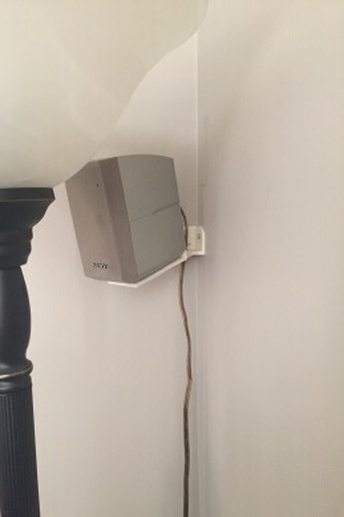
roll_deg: +1.0
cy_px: 264
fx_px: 445
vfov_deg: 60.3
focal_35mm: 31
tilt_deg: -3.3
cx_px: 147
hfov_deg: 42.2
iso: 250
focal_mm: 4.15
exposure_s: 1/15
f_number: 2.2
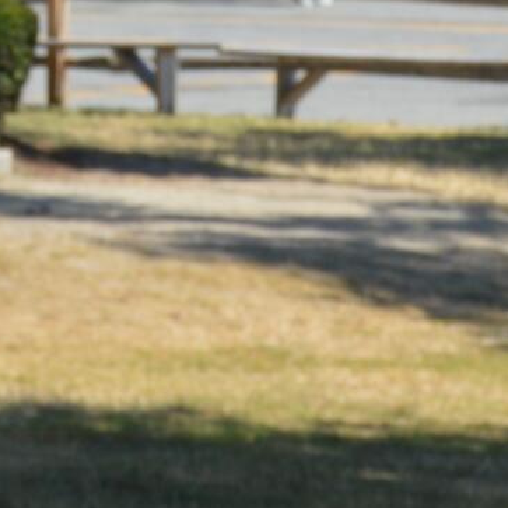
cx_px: -488
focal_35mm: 474
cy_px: -374
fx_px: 7862
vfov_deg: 3.7
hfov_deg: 3.7
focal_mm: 45
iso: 100
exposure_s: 1/200
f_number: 7.1
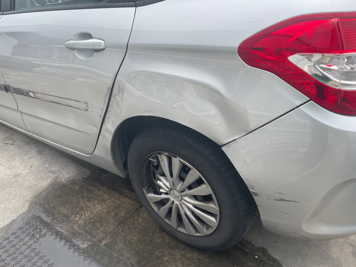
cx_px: 178
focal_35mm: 26
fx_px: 267
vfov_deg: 53.1
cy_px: 134
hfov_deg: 67.3
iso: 32
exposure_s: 1/1595
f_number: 1.6
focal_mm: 4.2
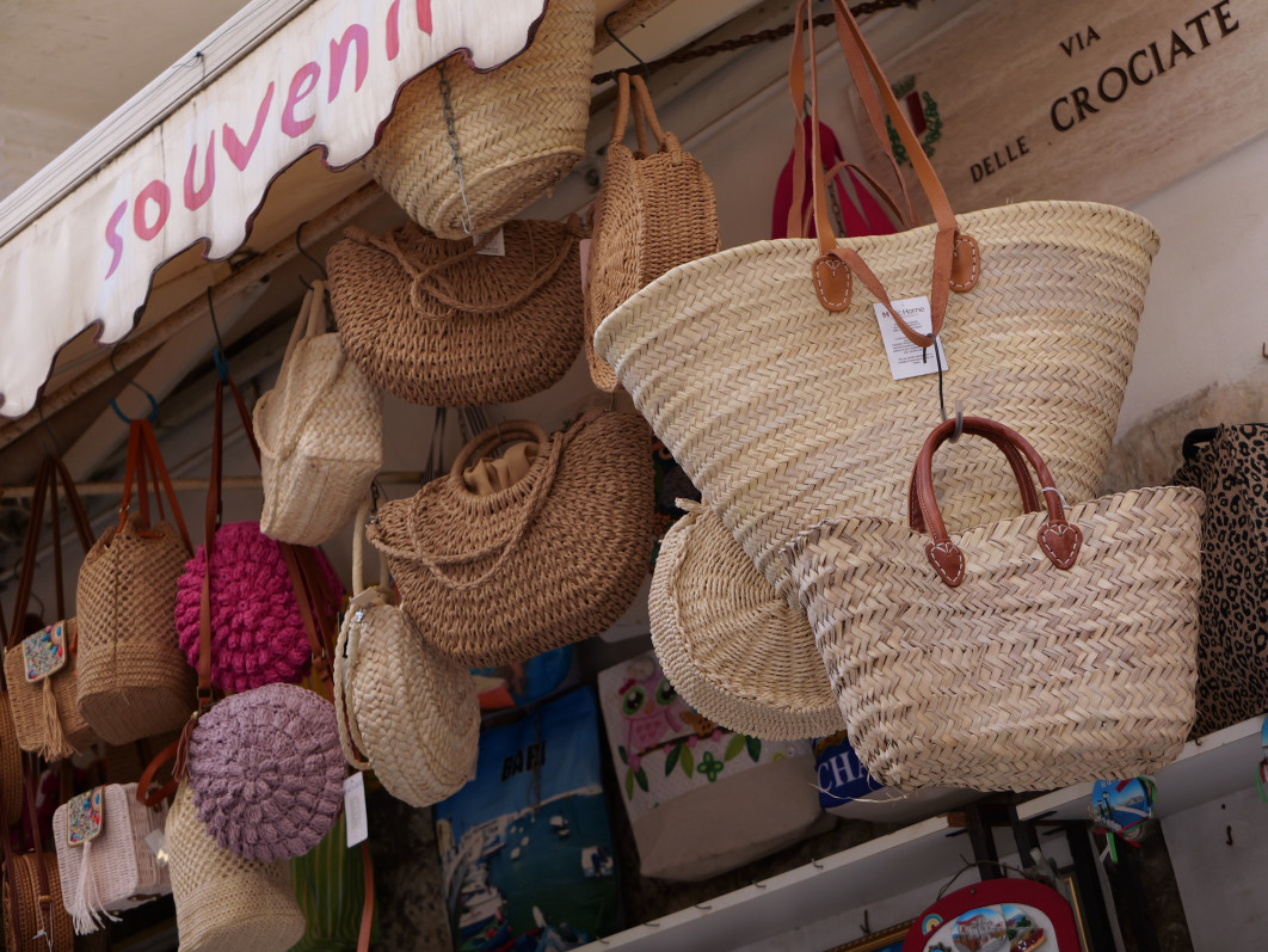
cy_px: 476
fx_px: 2748
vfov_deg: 19.6
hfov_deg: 26.0
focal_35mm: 75
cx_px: 634
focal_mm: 34
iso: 100
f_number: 2.8
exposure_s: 1/250
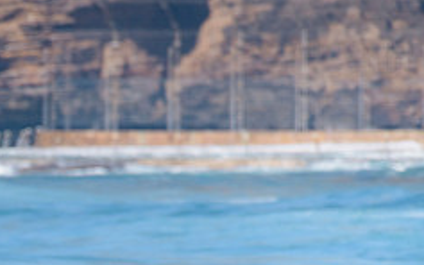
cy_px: 418
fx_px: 18623
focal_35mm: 1612
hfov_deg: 1.3
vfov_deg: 0.8
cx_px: -24
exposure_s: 1/2000
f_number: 5.6
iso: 220
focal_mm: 500
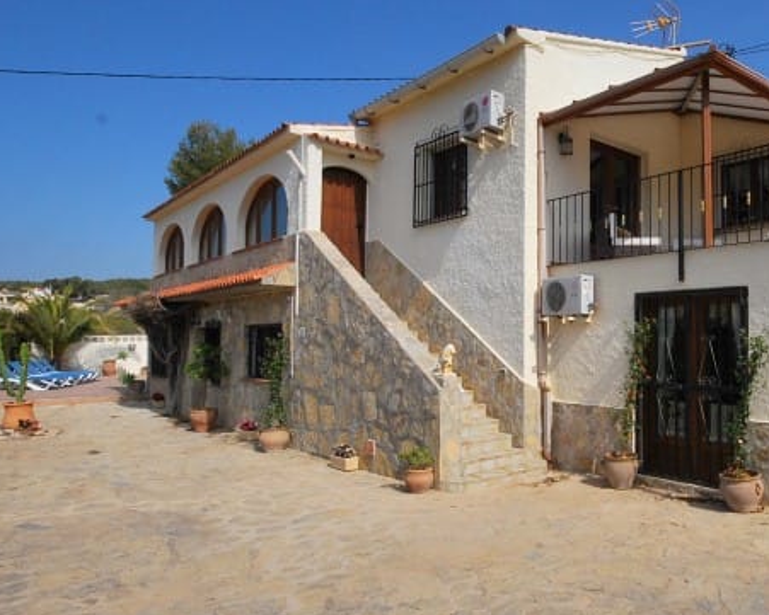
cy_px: 317
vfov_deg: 56.8
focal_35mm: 25
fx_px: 569
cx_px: 546
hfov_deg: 65.2
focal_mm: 10
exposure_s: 1/640
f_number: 13
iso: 400
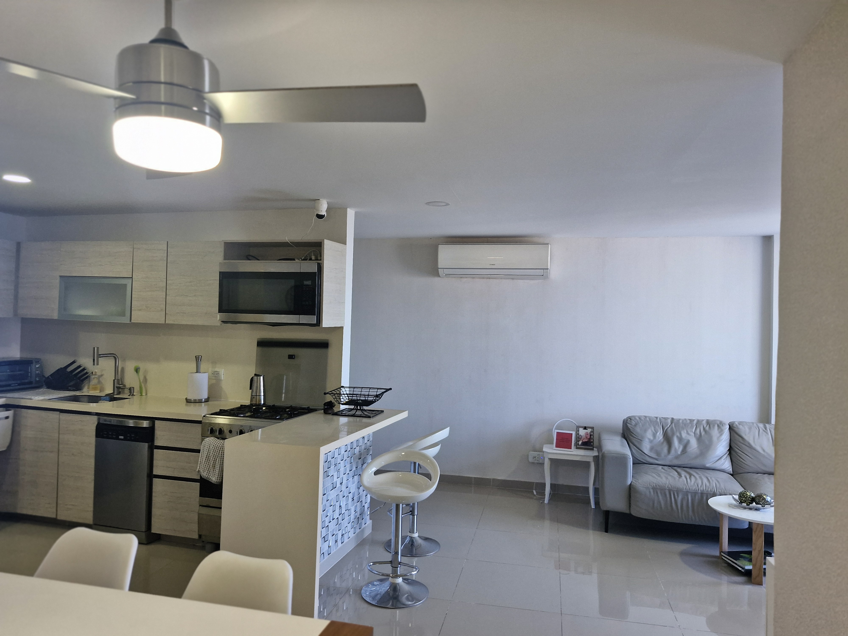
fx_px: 563
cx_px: 424
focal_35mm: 23
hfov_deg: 73.9
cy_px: 318
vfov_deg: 58.9
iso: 250
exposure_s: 1/120
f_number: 1.8
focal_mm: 5.54
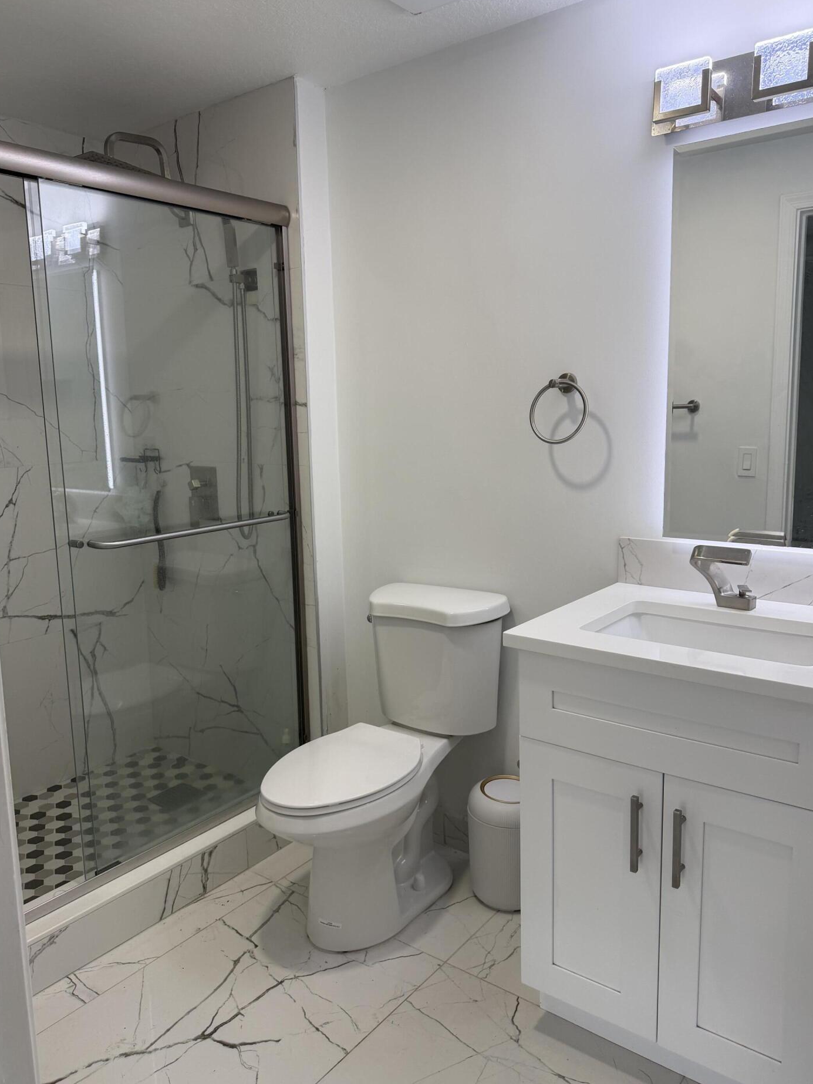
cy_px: 544
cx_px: 387
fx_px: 814
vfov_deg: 67.3
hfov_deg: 53.1
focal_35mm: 26
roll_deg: +1.2
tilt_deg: -8.8
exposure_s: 1/192
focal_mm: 6.76
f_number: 1.78
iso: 100
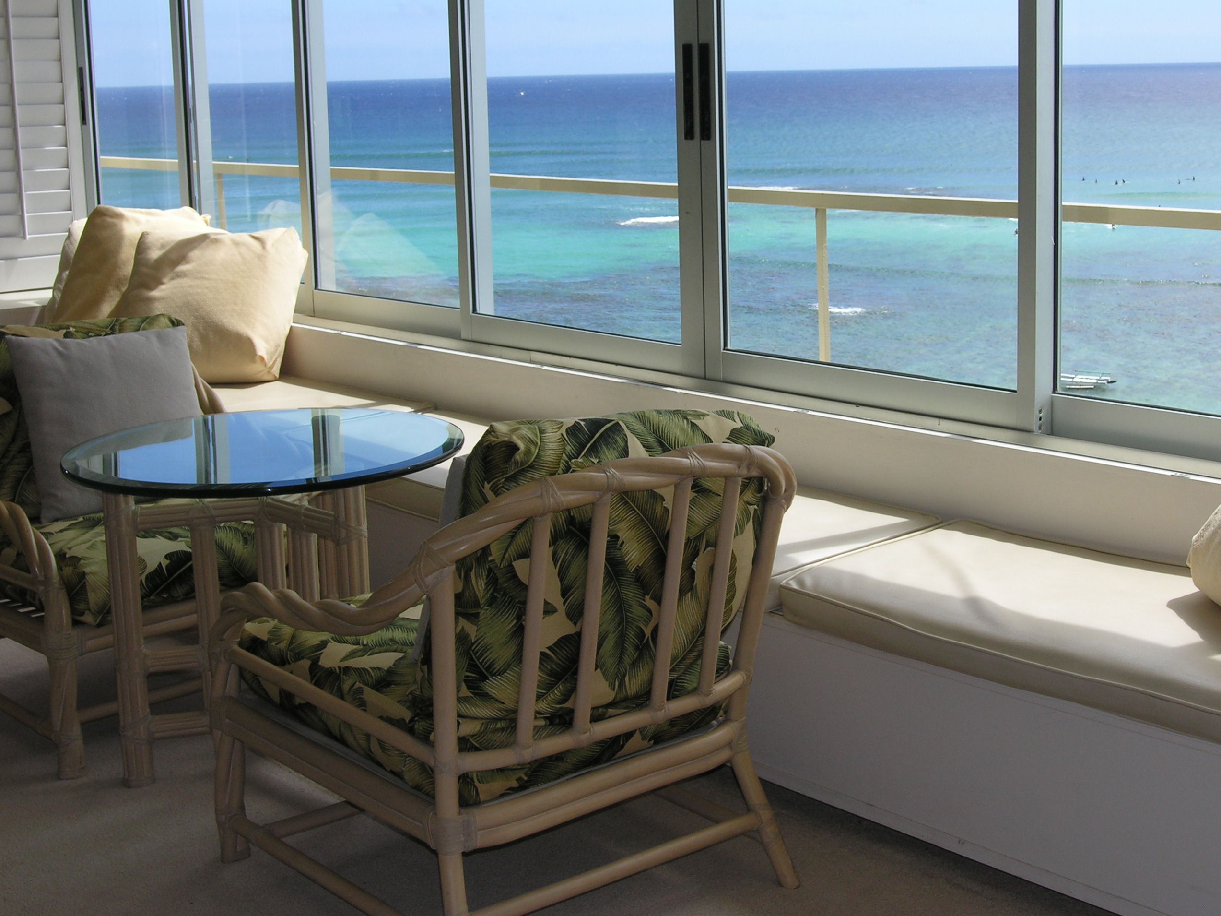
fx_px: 1763
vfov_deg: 29.0
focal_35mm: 50
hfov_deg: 38.1
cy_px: 333
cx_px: 718
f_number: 6.3
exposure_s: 1/172
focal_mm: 10
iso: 50
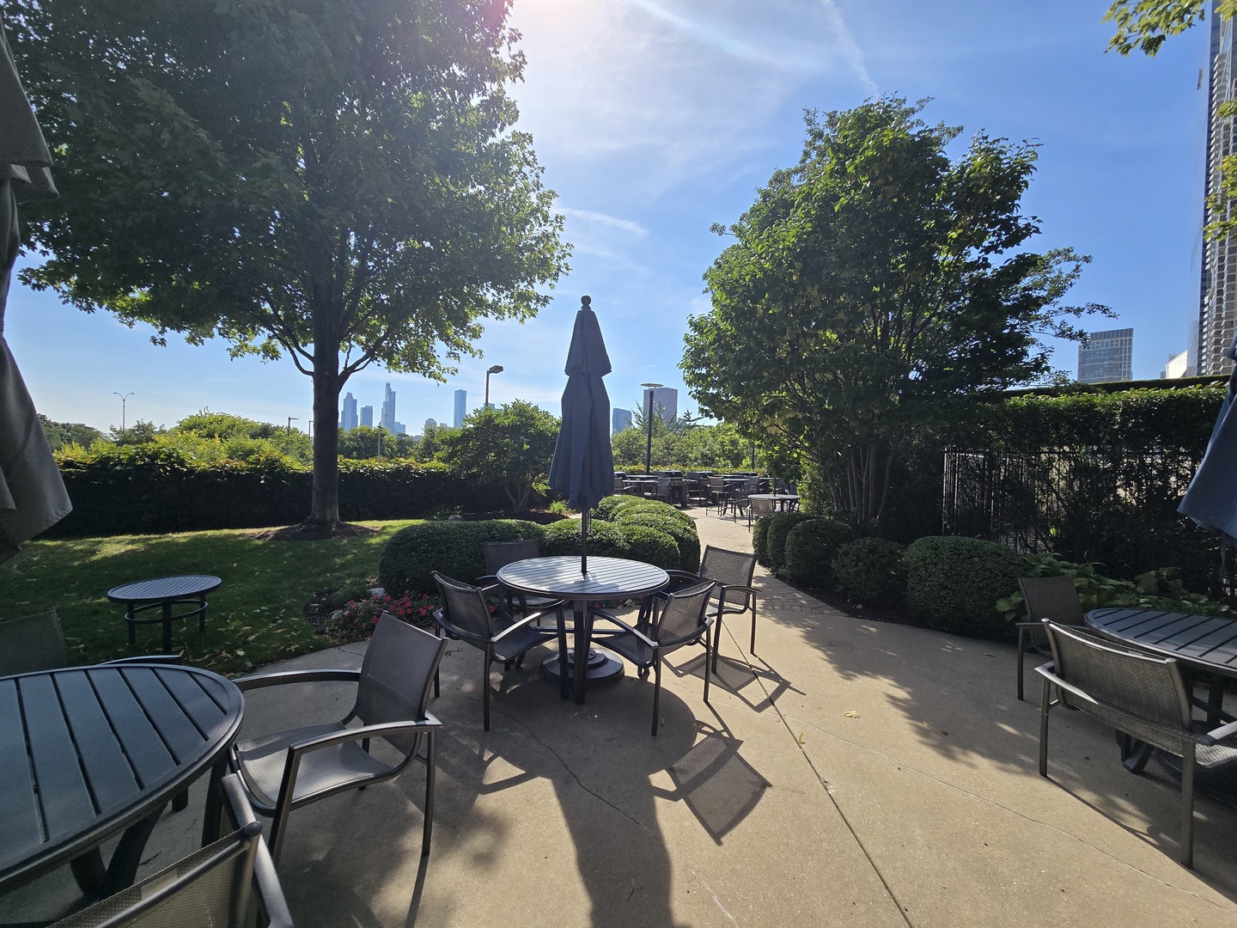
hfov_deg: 106.2
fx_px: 465
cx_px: 618
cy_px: 464
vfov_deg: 89.9
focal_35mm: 13
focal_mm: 2.2
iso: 50
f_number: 2.2
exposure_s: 1/2450
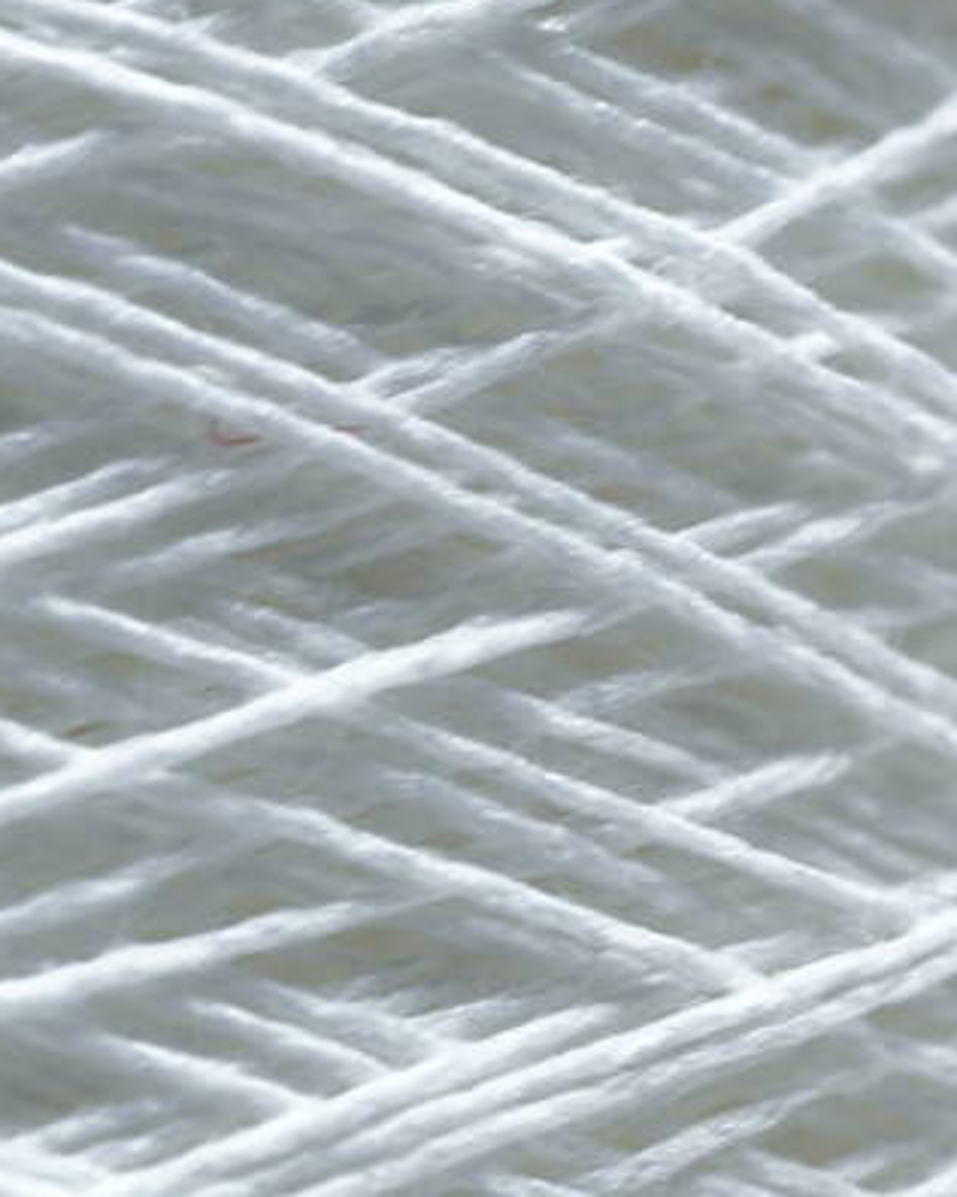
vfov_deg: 17.8
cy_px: 971
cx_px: -97
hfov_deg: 14.1
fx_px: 3788
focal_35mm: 107
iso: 250
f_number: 6.3
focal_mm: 30
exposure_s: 1/30
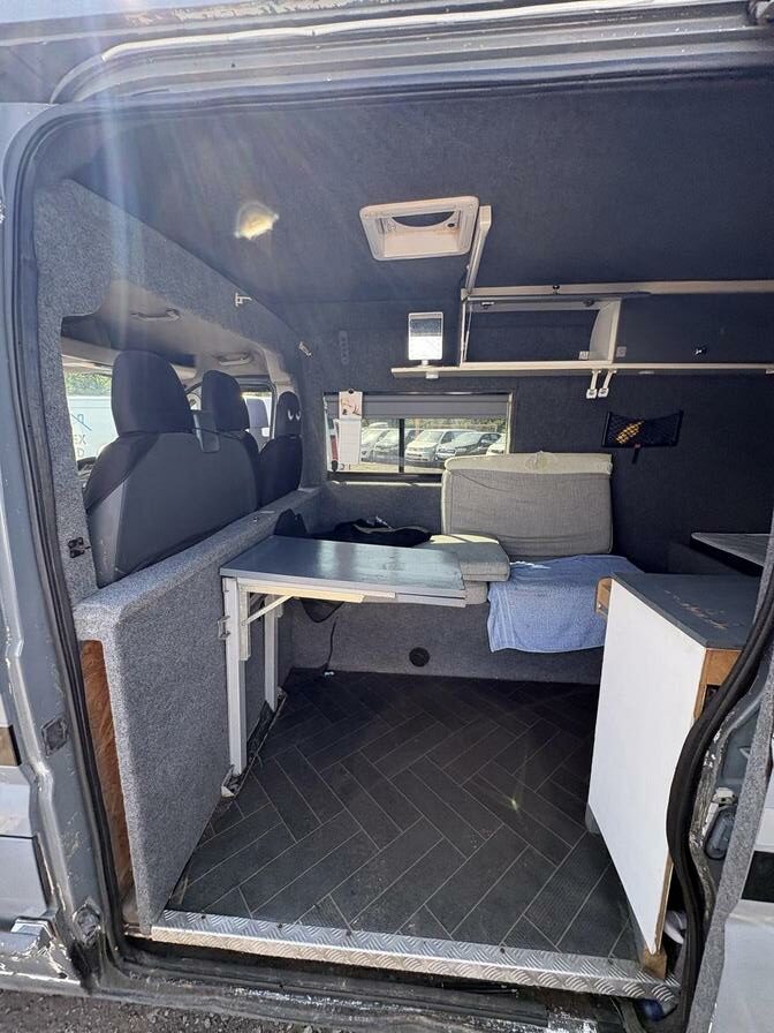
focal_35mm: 14
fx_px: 417
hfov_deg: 85.7
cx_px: 387
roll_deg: -4.7
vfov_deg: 102.1
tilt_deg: -1.7
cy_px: 516
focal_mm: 2.22
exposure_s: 1/143
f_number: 2.2
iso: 40
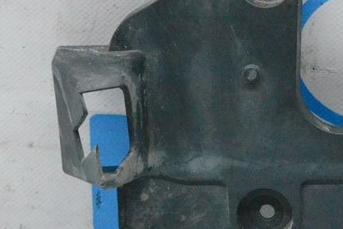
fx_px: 2187
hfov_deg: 8.9
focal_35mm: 229
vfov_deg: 6.0
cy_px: 219
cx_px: 419
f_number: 9
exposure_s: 1/160
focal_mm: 55
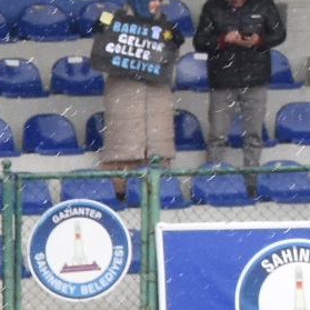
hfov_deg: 3.7
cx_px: -1050
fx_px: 4438
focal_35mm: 438
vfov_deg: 4.0
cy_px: 574
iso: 800
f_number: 8
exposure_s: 1/320
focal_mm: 32
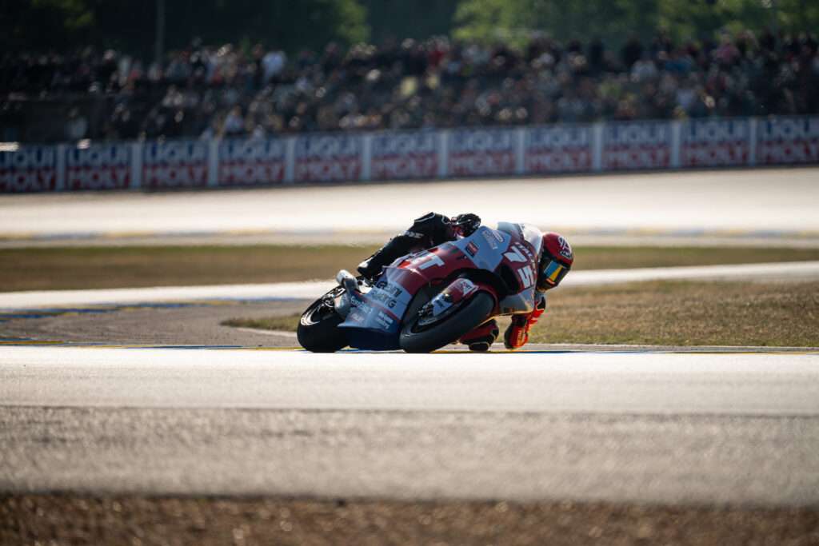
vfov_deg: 3.4
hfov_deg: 5.2
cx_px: 410
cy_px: 273
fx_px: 9101
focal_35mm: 400
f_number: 4.5
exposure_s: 1/2500
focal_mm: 400
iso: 200
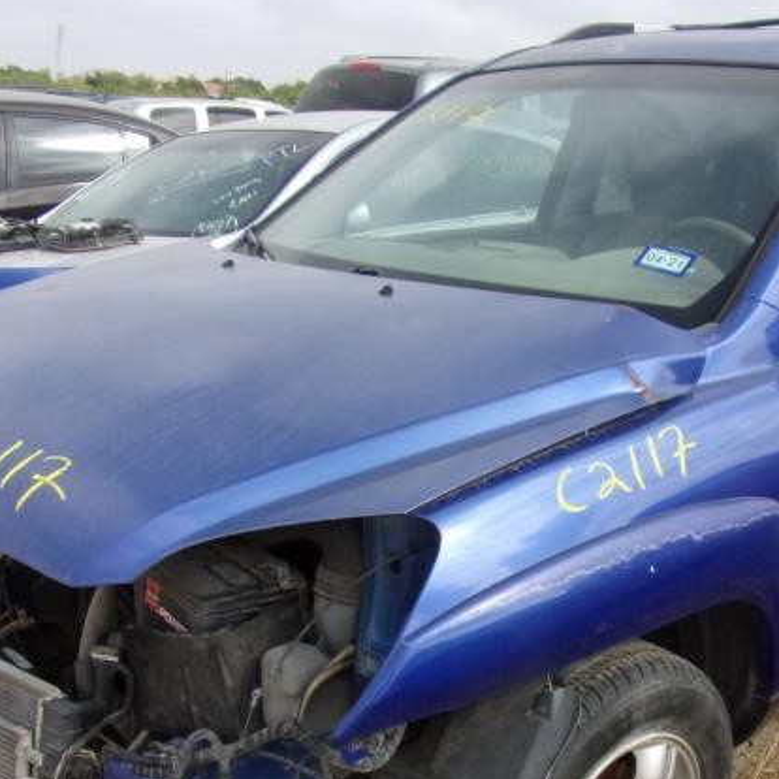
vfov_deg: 40.2
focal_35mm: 41
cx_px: 540
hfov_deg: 40.2
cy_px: 540
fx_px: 1044
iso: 80
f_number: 3.3
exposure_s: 1/640
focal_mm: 4.3
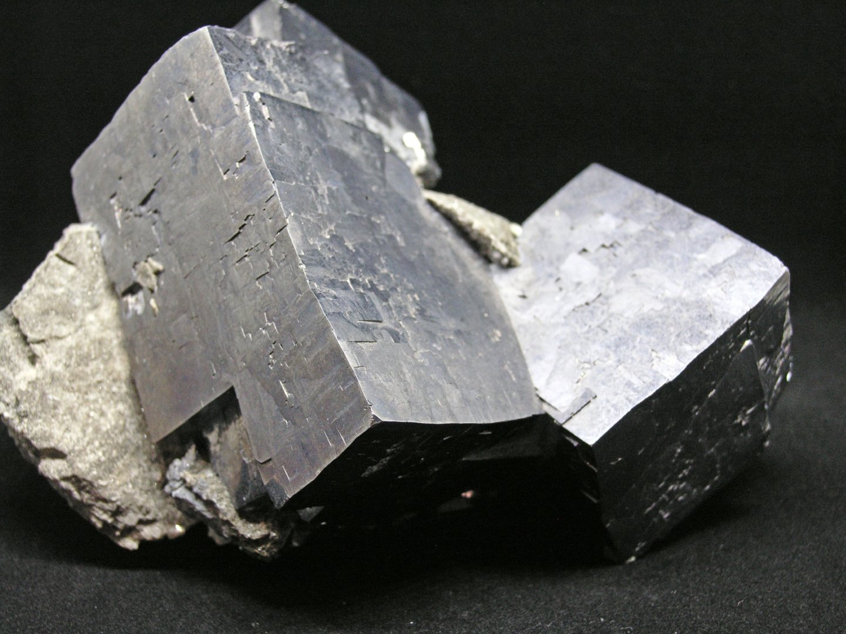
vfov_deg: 30.3
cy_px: 317
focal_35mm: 48
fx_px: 1173
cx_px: 423
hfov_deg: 39.7
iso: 200
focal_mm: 12.3
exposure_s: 1/30
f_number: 3.9
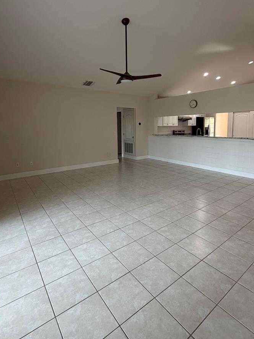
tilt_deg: -5.6
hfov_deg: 68.7
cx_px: 132
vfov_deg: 84.2
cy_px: 146
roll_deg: +0.1
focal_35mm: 19
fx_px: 186
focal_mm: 2.22
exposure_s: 1/120
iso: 200
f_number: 2.2
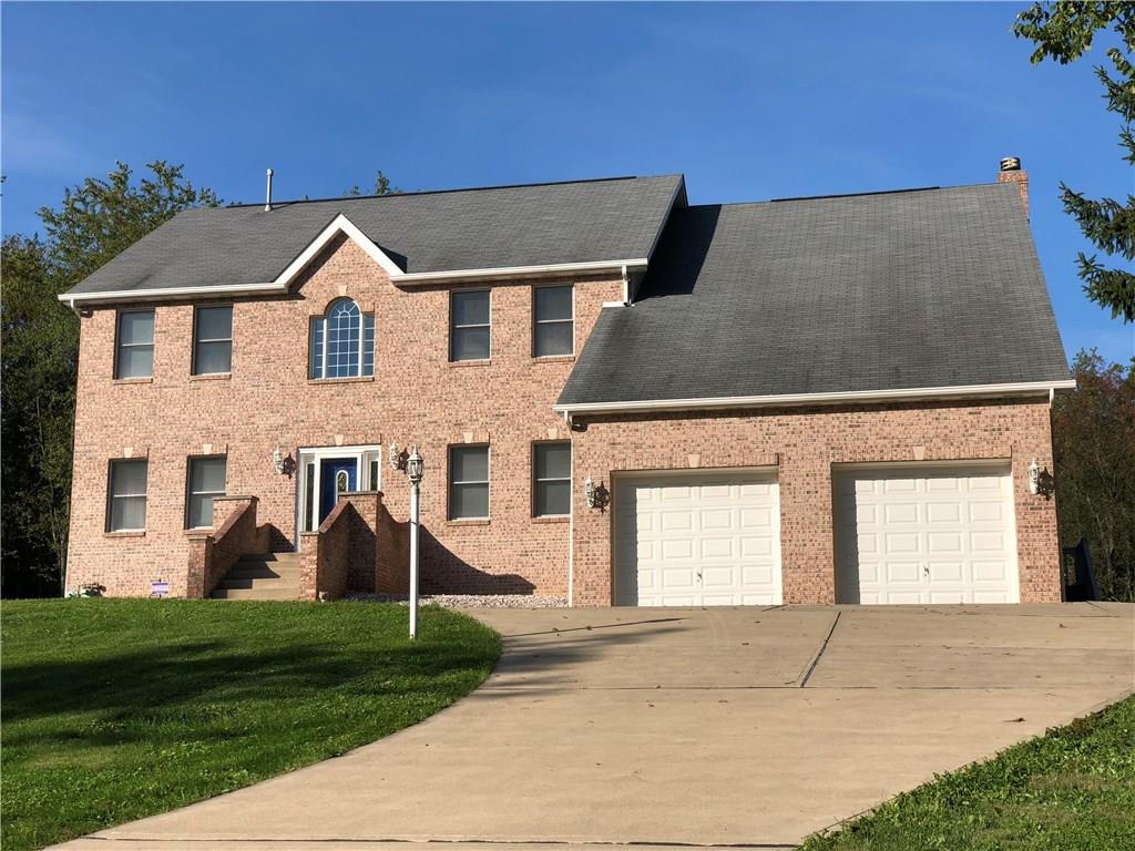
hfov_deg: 36.8
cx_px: 568
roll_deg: -0.9
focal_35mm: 52
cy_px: 426
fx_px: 1705
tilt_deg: +11.9
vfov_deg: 28.0
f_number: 2.4
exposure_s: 1/1116
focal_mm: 6
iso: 16
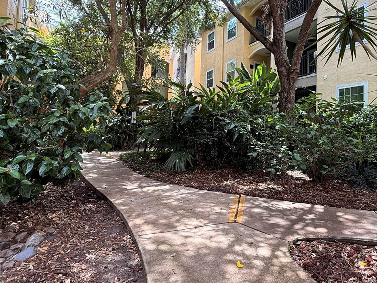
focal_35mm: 24
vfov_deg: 56.7
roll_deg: -1.9
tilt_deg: +2.5
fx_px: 261
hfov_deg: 71.3
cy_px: 126
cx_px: 214
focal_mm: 2.22
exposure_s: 1/145
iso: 64
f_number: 2.2
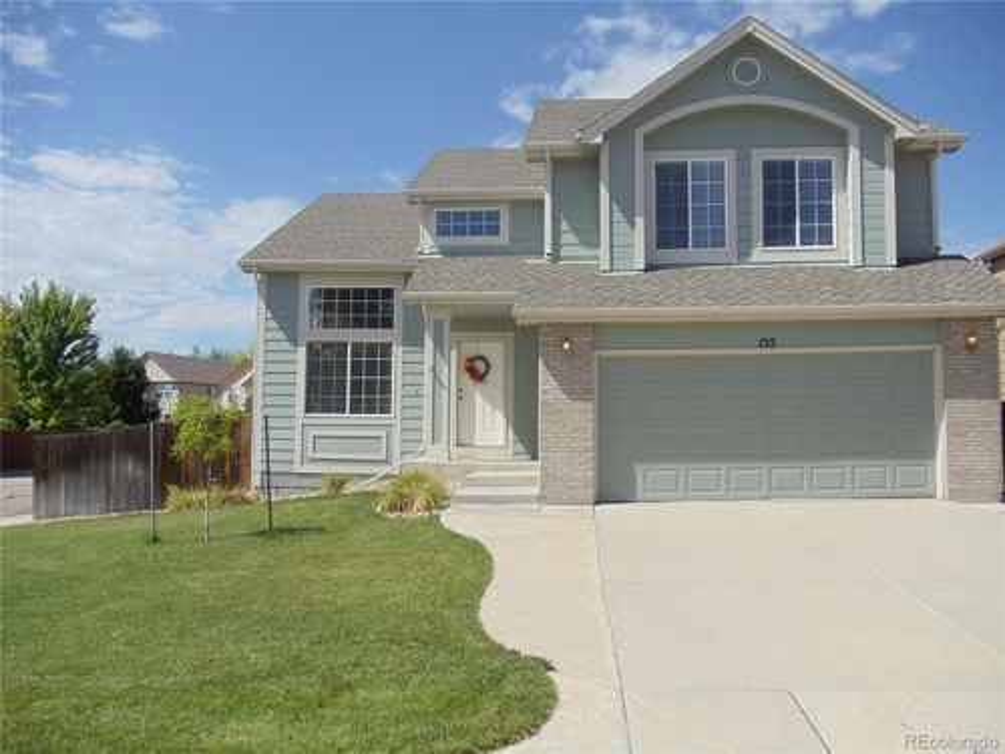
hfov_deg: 42.9
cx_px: 502
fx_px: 1277
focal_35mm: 44
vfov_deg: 32.9
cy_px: 377
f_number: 7.1
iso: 80
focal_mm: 6
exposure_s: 1/250
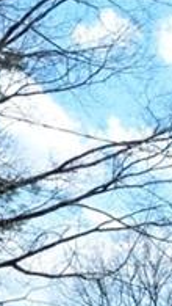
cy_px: 525
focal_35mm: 173
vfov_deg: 11.6
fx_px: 1398
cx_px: 432
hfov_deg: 6.6
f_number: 8
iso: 160
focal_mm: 21
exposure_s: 1/250
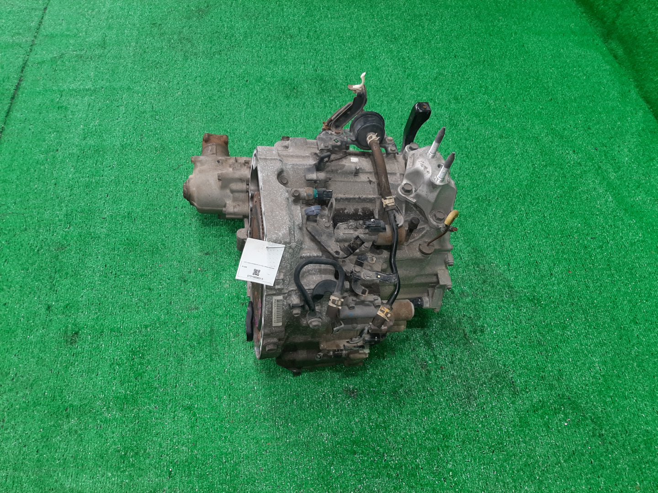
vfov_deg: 53.1
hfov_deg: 67.3
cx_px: 329
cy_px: 246
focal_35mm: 26
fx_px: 494
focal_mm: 3.93
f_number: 1.7
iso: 79
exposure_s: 1/50
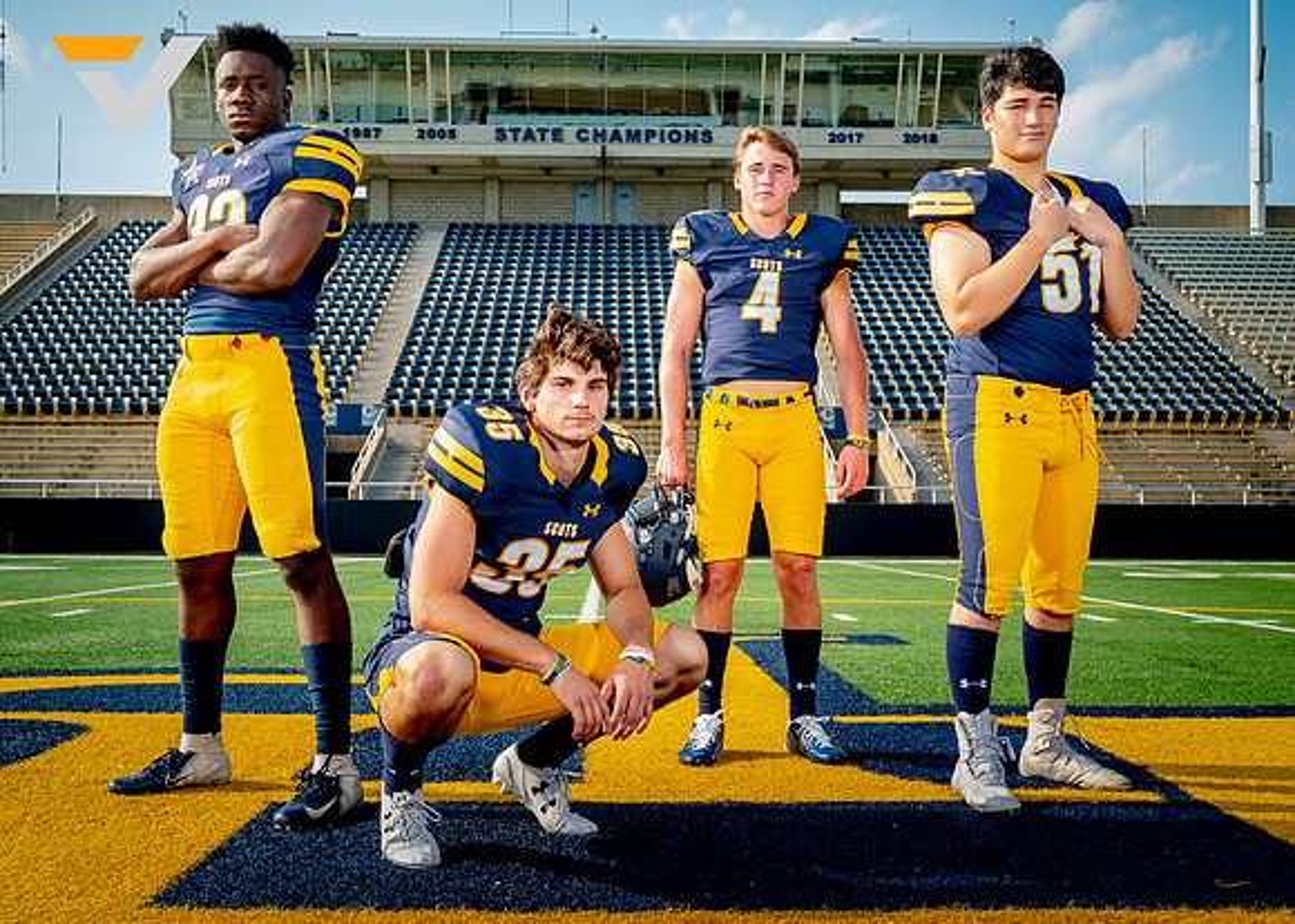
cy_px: 460
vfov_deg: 34.9
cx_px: 631
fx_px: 1472
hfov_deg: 47.5
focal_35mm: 40
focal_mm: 36
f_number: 8
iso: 200
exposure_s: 1/125
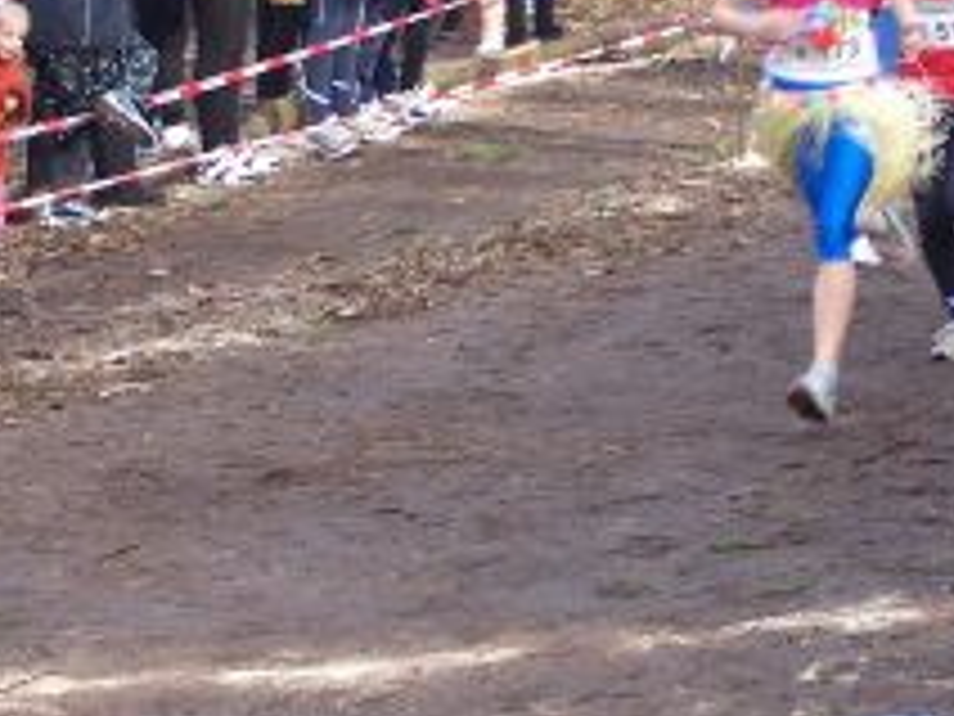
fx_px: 6118
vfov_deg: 6.7
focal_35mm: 222
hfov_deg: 8.9
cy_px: 124
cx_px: 328
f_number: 3.2
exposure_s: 1/100
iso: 140
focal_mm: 15.6
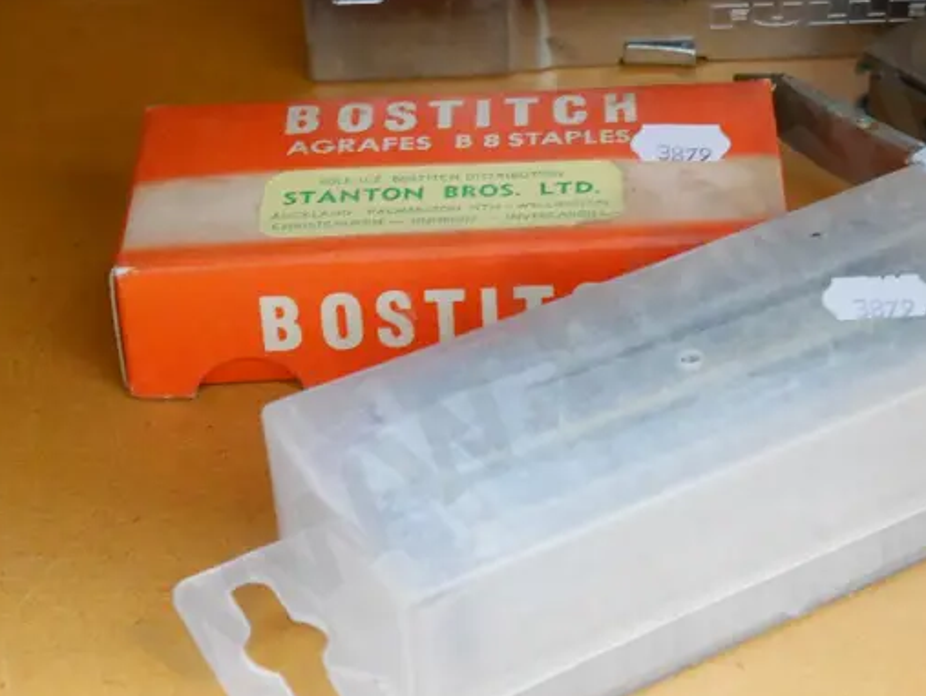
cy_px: 109
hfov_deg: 19.0
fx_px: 2704
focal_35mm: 101
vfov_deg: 14.6
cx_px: 893
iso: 3200
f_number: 5.1
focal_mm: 25
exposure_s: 1/15
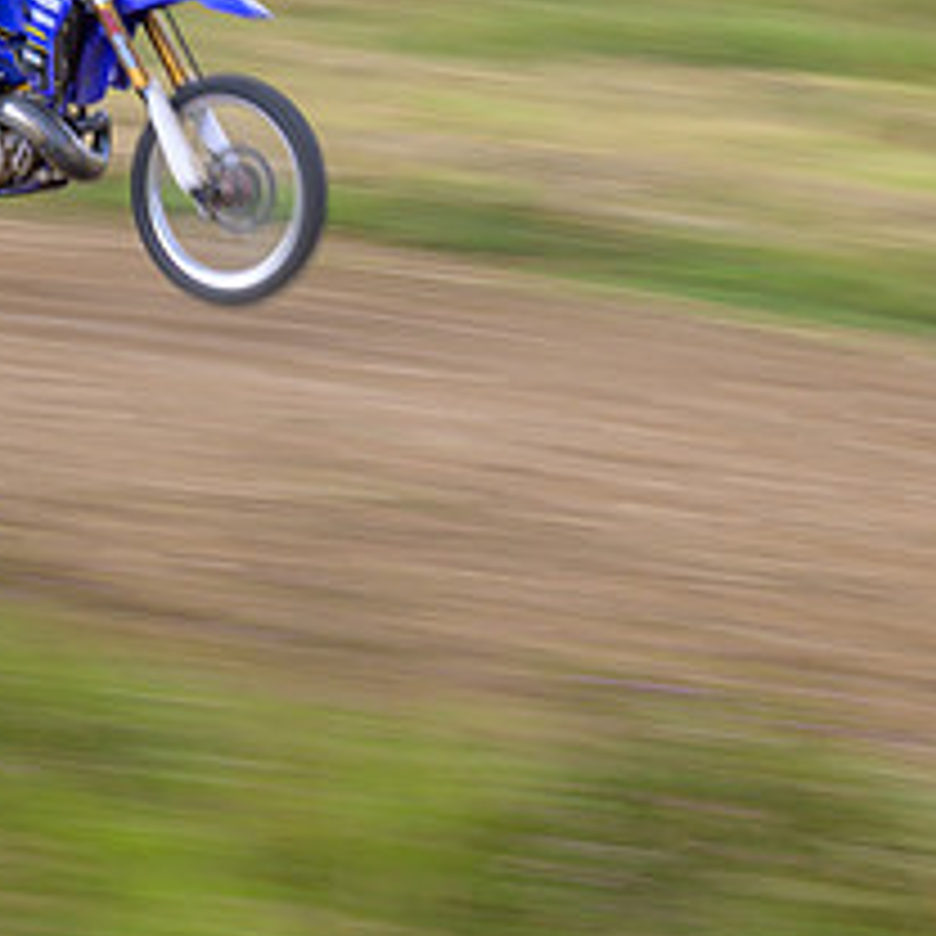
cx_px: 410
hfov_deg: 7.0
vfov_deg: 7.0
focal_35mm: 249
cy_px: 176
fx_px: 7617
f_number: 13
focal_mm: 70
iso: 100
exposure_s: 1/40
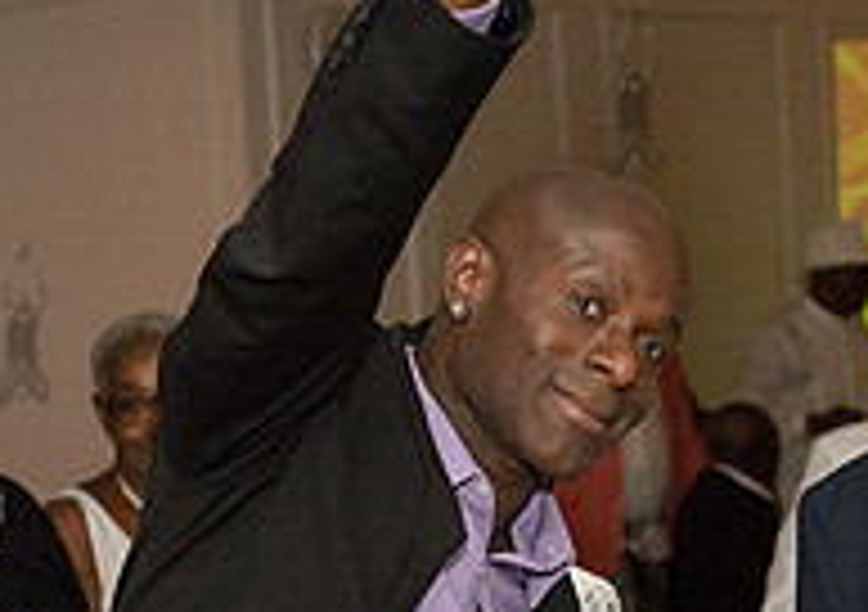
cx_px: 411
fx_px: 3730
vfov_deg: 9.3
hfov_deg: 13.3
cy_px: 651
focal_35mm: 152
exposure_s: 1/400
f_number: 4.5
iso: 2500
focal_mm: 44
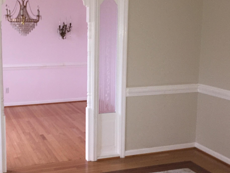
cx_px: 69
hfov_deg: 39.7
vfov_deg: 30.9
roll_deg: -1.1
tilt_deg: -8.2
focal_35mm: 47
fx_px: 312
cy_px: 82
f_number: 2.2
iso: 200
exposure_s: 1/20
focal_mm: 4.15
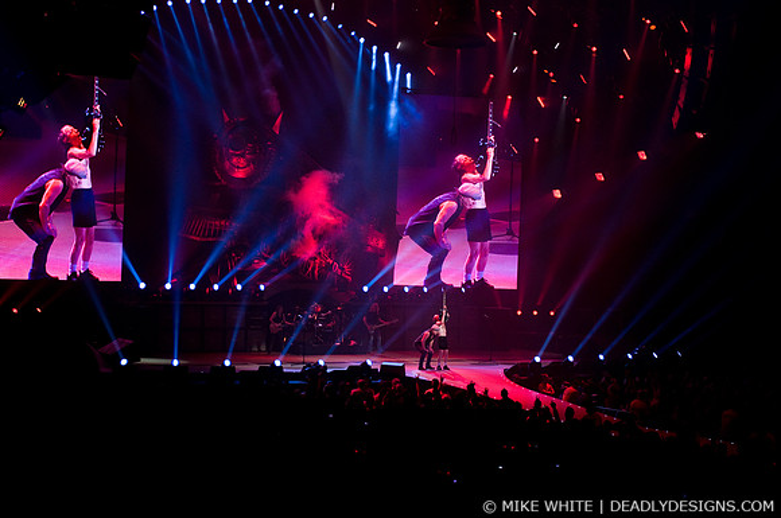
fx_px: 1300
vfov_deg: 22.6
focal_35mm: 60
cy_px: 259
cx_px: 390
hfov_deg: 33.4
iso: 800
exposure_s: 1/160
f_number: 5.6
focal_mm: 40
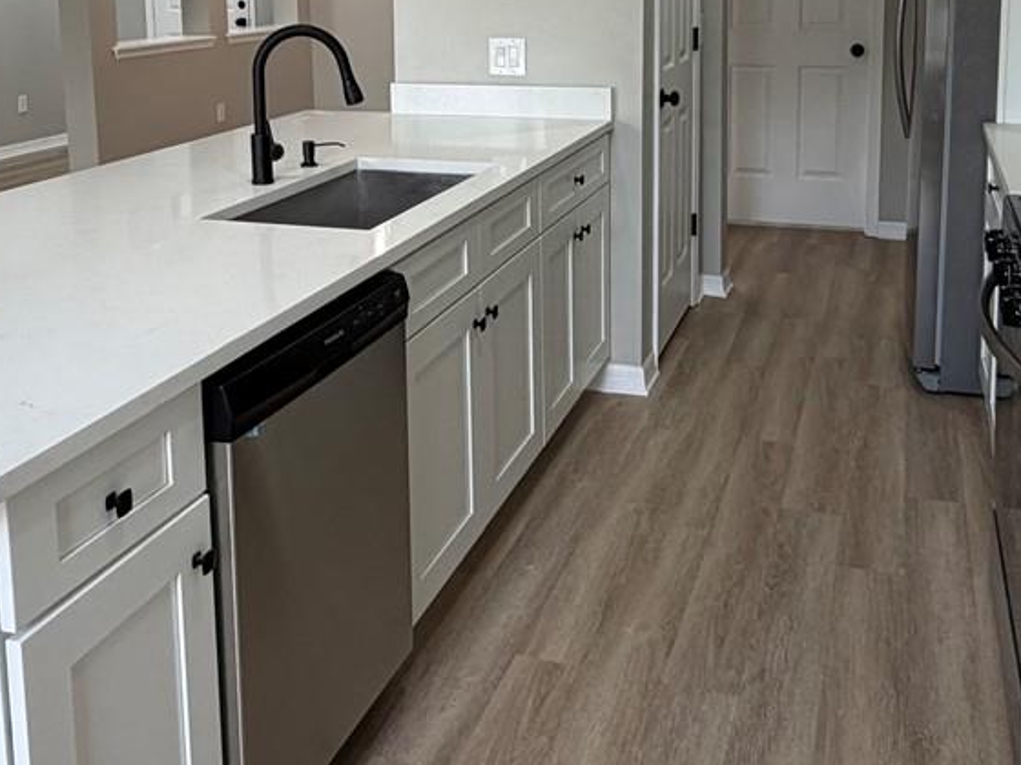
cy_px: 109
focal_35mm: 40
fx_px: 1180
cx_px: 529
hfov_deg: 46.8
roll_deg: +1.2
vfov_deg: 34.4
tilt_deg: -6.8
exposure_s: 1/120
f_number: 2.2
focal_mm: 2.22
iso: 160
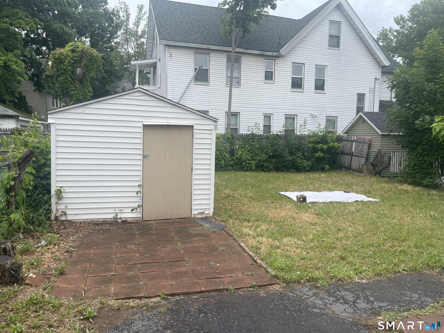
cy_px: 166
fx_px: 333
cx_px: 222
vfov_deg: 53.1
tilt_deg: -6.1
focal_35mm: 26
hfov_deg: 67.3
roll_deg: +0.5
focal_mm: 5.1
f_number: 1.6
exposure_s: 1/2924
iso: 50
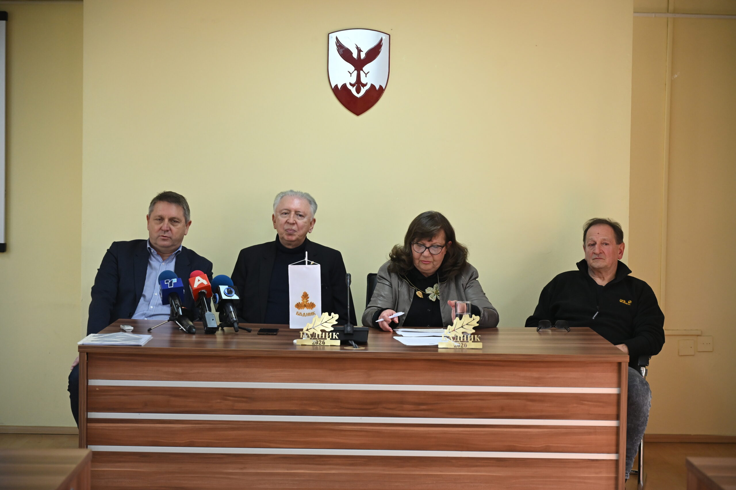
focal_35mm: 72
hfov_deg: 28.1
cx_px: 368
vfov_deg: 18.9
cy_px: 245
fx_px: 1472
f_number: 4
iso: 2000
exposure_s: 1/320
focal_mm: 72
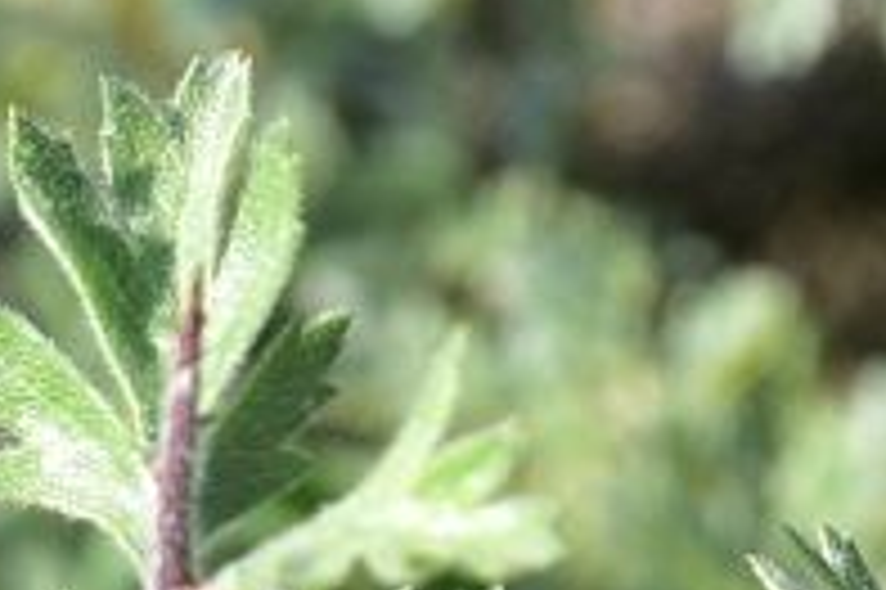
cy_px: 1277
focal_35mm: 330
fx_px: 8115
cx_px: 85
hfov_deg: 6.2
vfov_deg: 4.1
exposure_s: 1/200
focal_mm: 50
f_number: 8
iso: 160
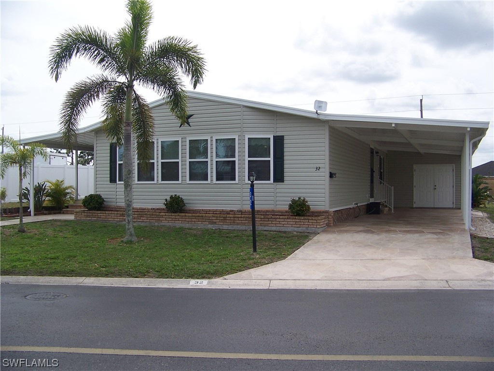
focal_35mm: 36
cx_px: 247
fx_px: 514
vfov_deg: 39.7
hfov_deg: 51.4
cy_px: 186
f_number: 2.8
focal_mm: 5.85
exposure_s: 1/1000
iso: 64
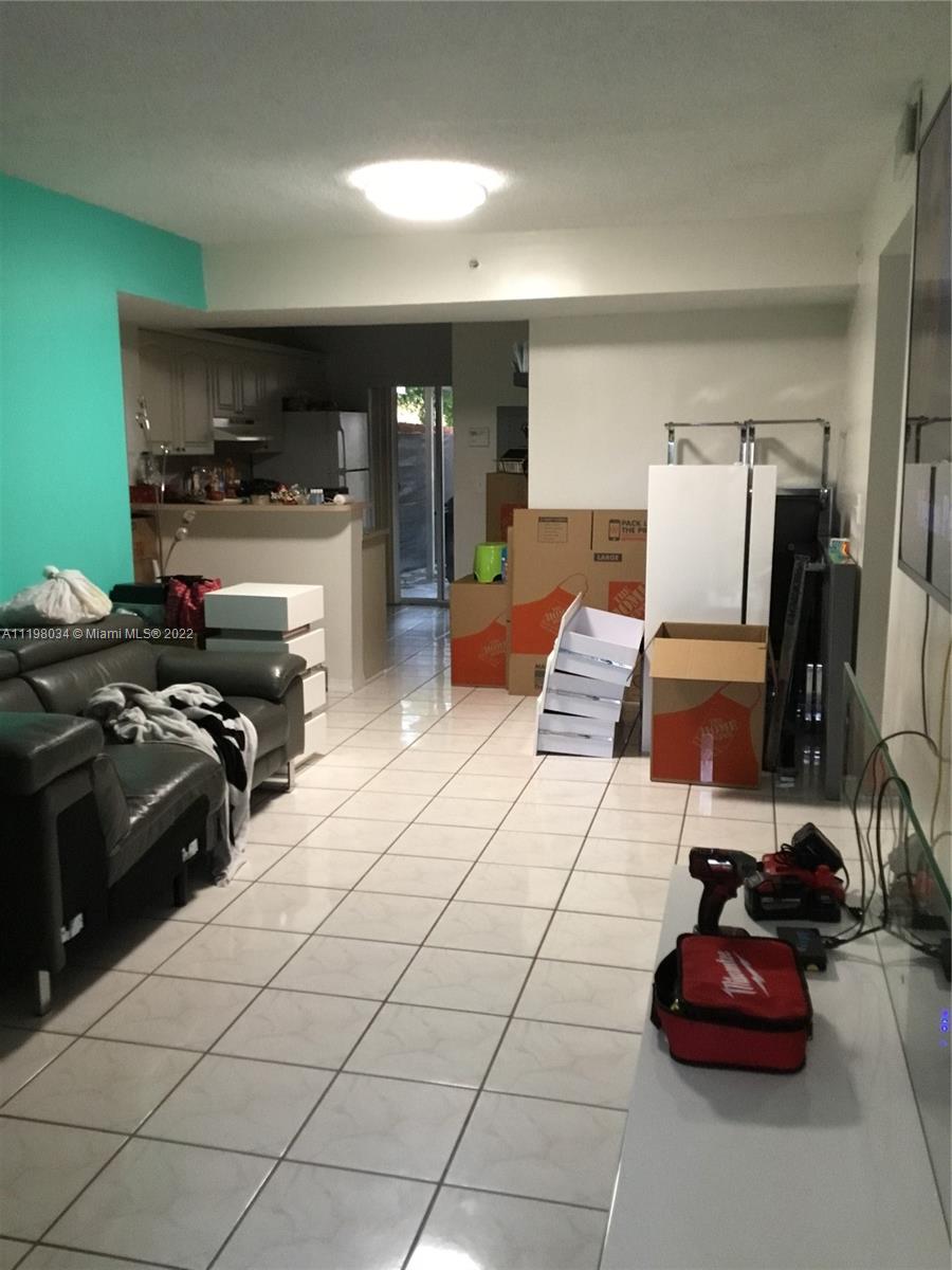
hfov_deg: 45.4
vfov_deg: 58.4
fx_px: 1137
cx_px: 476
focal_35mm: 31
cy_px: 635
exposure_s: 1/30
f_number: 2.4
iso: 160
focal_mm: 3.3
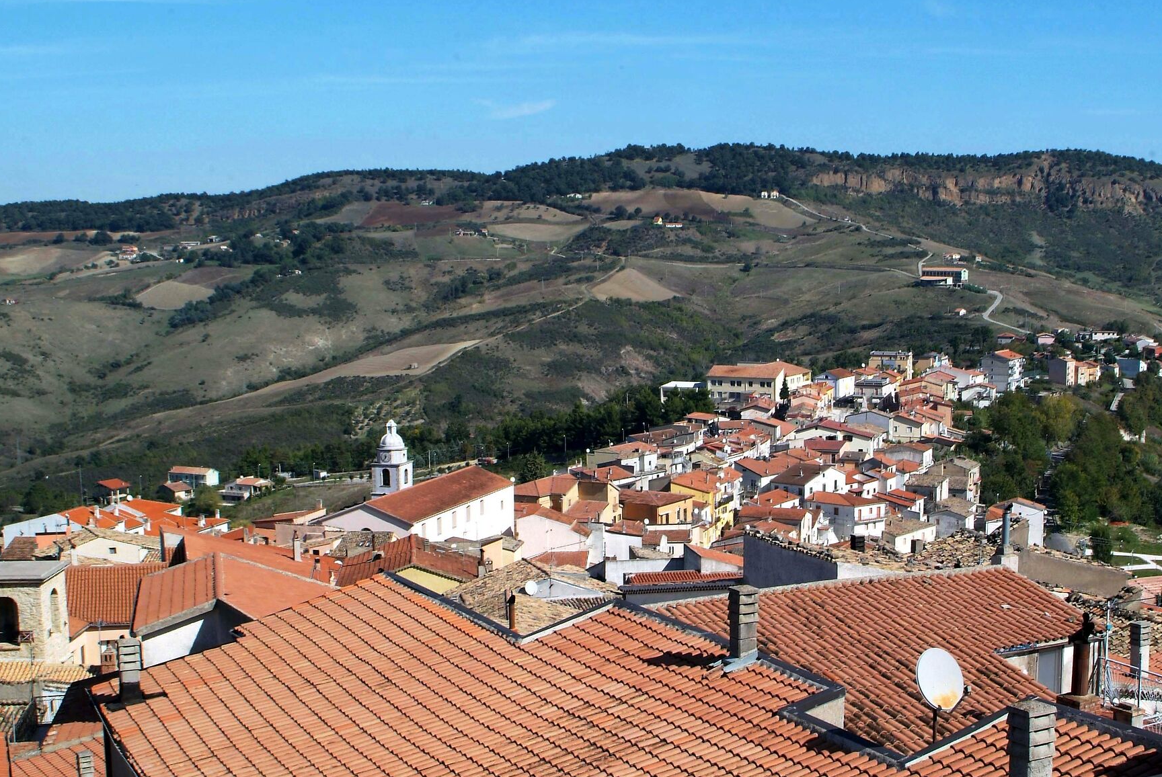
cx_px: 749
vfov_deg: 26.9
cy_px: 522
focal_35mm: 50
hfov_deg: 39.2
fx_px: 1615
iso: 100
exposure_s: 1/125
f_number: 9.5
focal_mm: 24
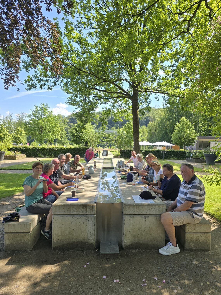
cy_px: 148
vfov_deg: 73.9
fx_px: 196
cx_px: 110
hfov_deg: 58.9
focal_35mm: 23
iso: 12
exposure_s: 1/283
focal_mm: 6.3
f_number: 1.7
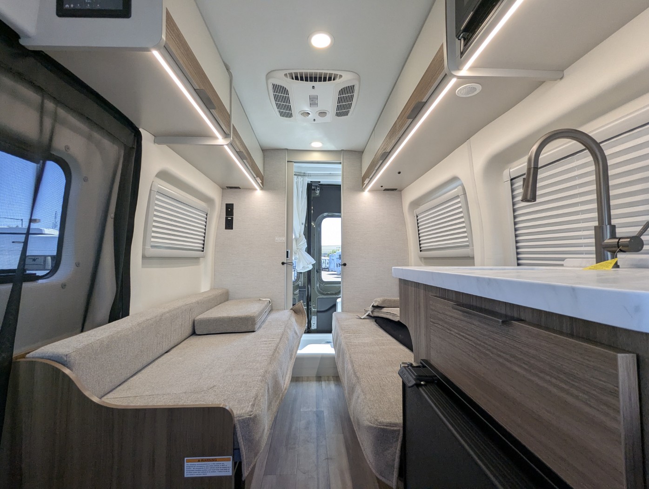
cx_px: 324
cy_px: 244
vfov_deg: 78.2
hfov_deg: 94.4
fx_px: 300
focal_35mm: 16
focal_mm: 2.35
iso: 110
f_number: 2.2
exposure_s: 1/213
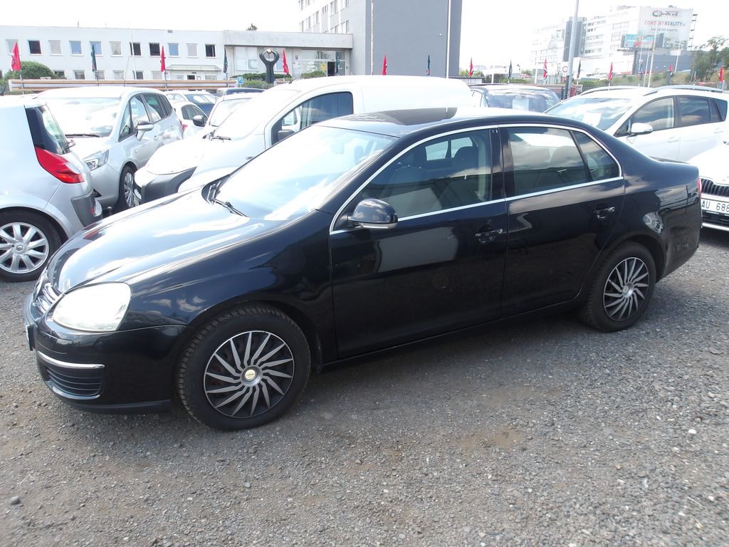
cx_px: 364
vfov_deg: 51.4
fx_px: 569
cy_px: 274
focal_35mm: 27
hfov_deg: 65.3
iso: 100
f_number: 3
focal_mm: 4.9
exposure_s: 1/261
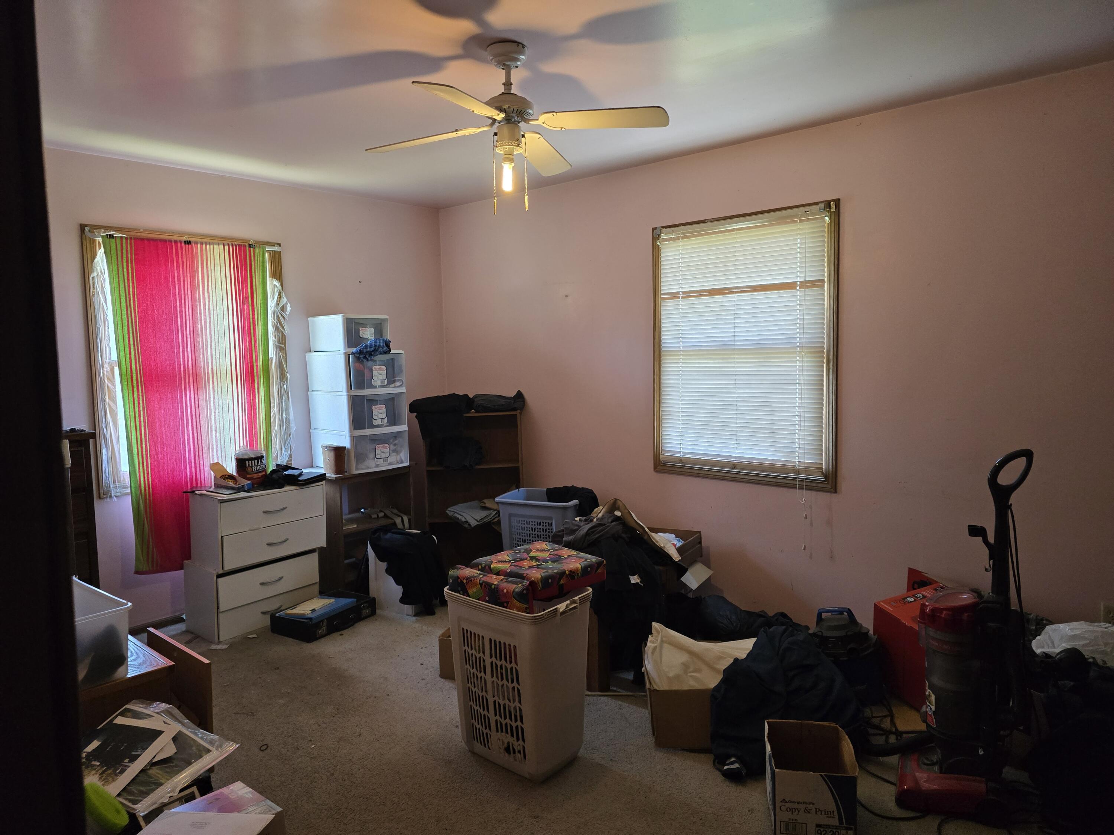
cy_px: 418
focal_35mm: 23
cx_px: 557
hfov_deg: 73.9
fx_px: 740
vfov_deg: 58.9
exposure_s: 1/120
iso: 500
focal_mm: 6.3
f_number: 1.7
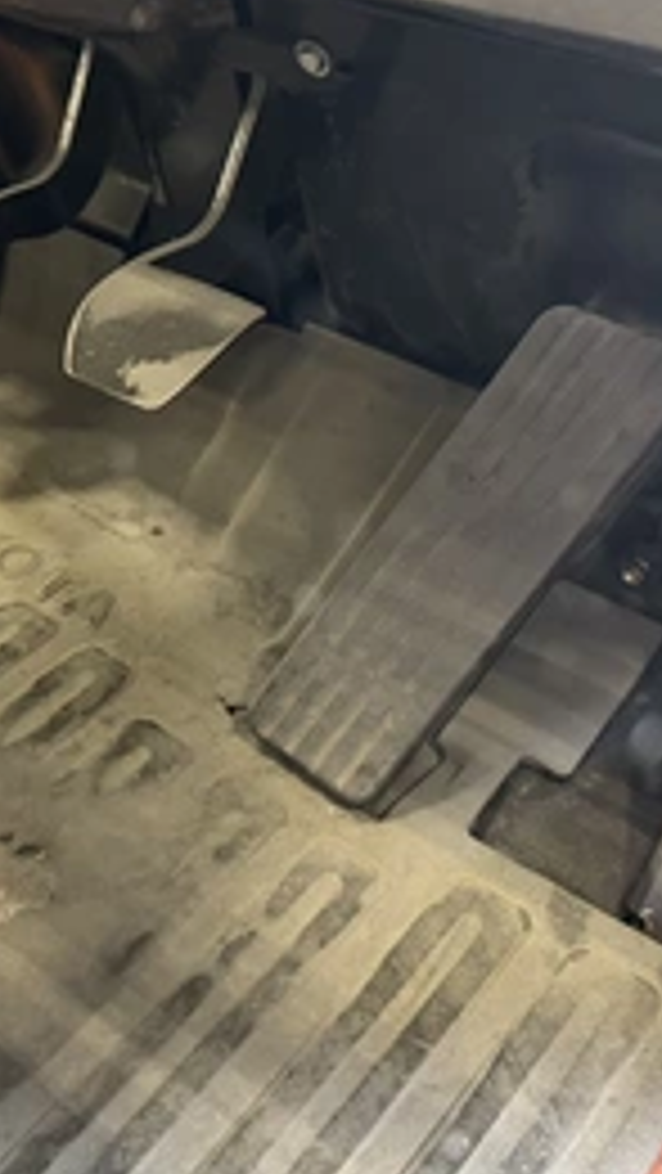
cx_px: 248
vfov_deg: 50.4
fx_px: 1247
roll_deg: +4.2
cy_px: 540
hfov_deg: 29.6
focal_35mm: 40
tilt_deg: -42.0
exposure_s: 1/43
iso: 800
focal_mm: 6.76
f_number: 1.78
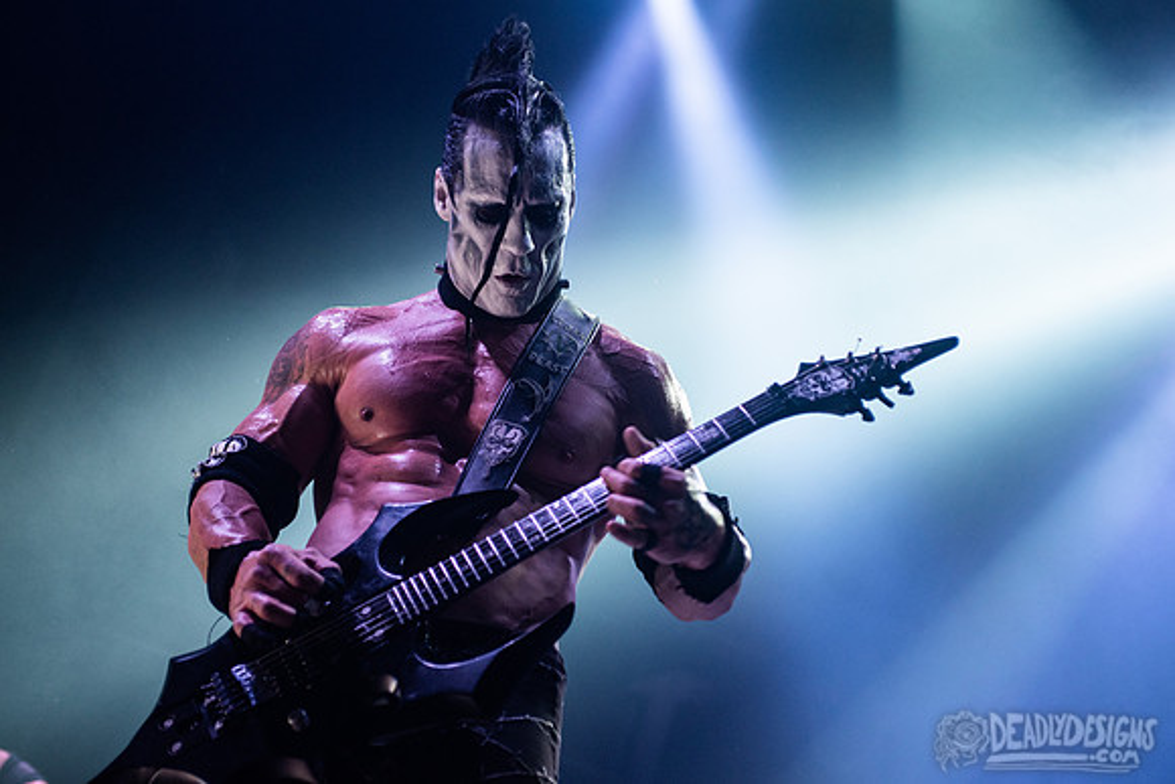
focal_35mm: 66
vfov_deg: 20.6
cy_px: 375
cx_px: 580
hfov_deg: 30.4
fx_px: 2160
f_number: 3.2
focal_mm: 62
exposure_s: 1/200
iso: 2000
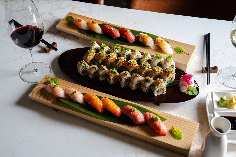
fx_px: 374
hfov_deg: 35.1
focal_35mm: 57
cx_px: 118
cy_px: 78
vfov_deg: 23.8
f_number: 8
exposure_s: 1/200
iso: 1000
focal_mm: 57
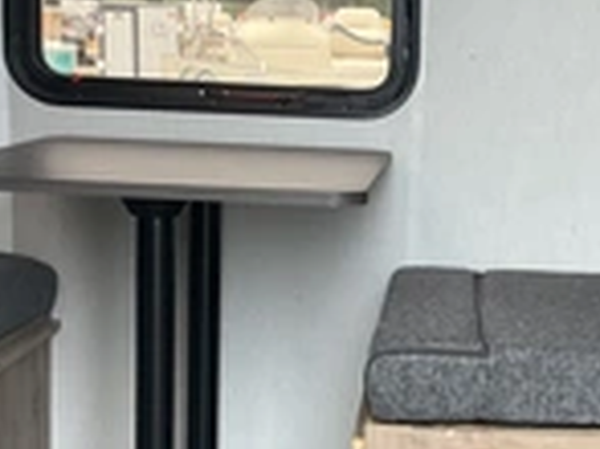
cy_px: 233
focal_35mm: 79
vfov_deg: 18.6
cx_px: 473
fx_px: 1368
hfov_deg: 24.4
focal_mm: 3
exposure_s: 1/122
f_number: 1.8
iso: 25
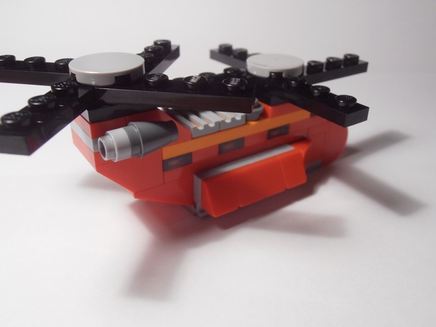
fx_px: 466
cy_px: 164
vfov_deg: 38.7
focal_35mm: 37
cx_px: 218
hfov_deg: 50.1
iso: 125
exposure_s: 1/30
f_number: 3.9
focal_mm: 6.61
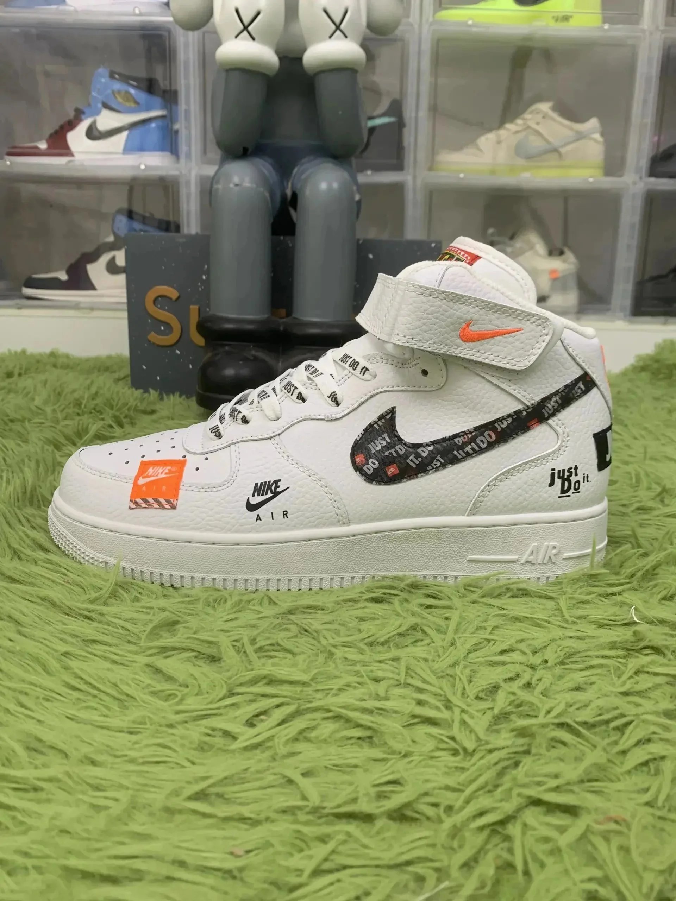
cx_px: 338
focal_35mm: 26
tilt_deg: -12.3
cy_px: 450
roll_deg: -1.0
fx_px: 677
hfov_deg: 53.1
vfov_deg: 67.3
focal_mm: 4.25
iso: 100
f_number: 1.8
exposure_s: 1/82
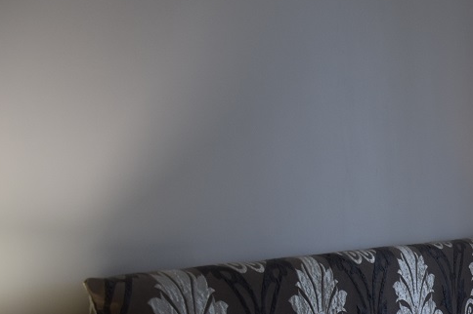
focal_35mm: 67
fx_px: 880
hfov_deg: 26.8
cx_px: 564
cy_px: 360
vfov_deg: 19.3
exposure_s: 1/80
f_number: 4
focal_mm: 18
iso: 400
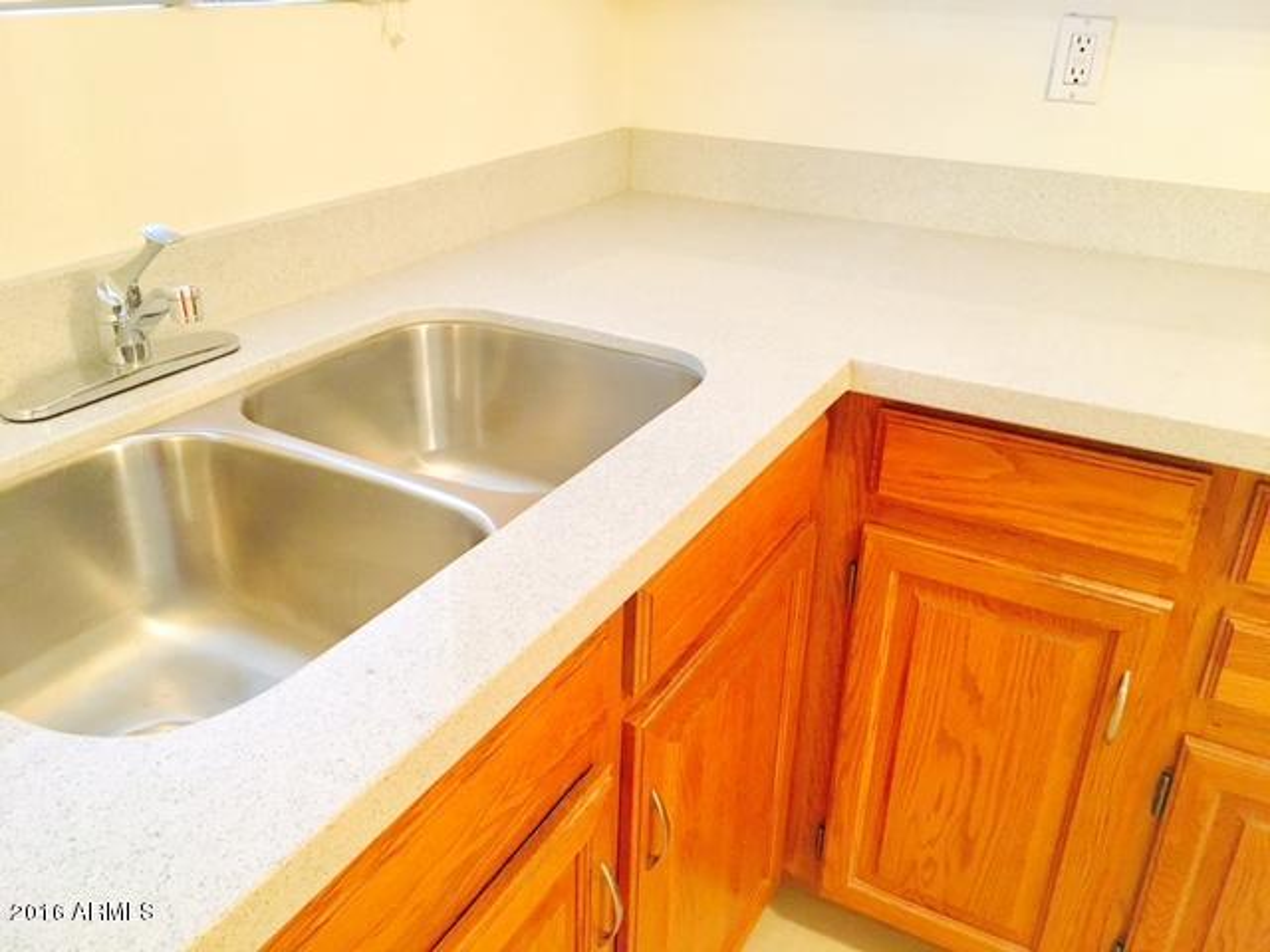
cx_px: 635
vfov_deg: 48.2
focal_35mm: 29
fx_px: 1064
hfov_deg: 61.7
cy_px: 476
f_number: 2.2
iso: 200
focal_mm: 4.15
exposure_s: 1/30
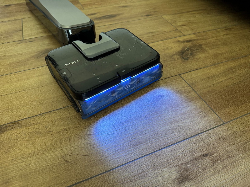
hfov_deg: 71.6
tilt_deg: -46.7
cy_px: 94
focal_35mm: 24
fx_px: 173
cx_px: 125
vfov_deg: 56.8
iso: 320
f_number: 1.78
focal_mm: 6.76
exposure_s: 1/60
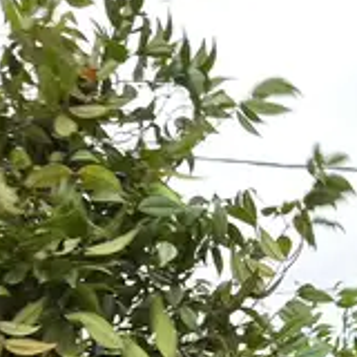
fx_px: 1272
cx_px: 216
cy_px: 695
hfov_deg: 16.0
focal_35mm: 109
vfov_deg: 13.8
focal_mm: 5.4
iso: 200
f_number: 1.8
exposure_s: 1/182
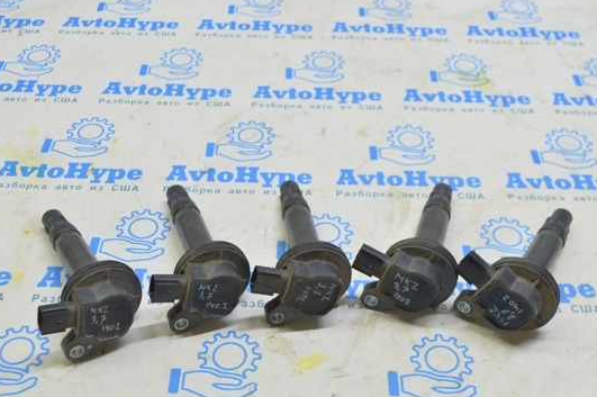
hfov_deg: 41.9
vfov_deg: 28.6
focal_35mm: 47
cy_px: 216
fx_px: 779
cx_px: 295
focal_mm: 26
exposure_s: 1/20
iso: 400
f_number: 5.6
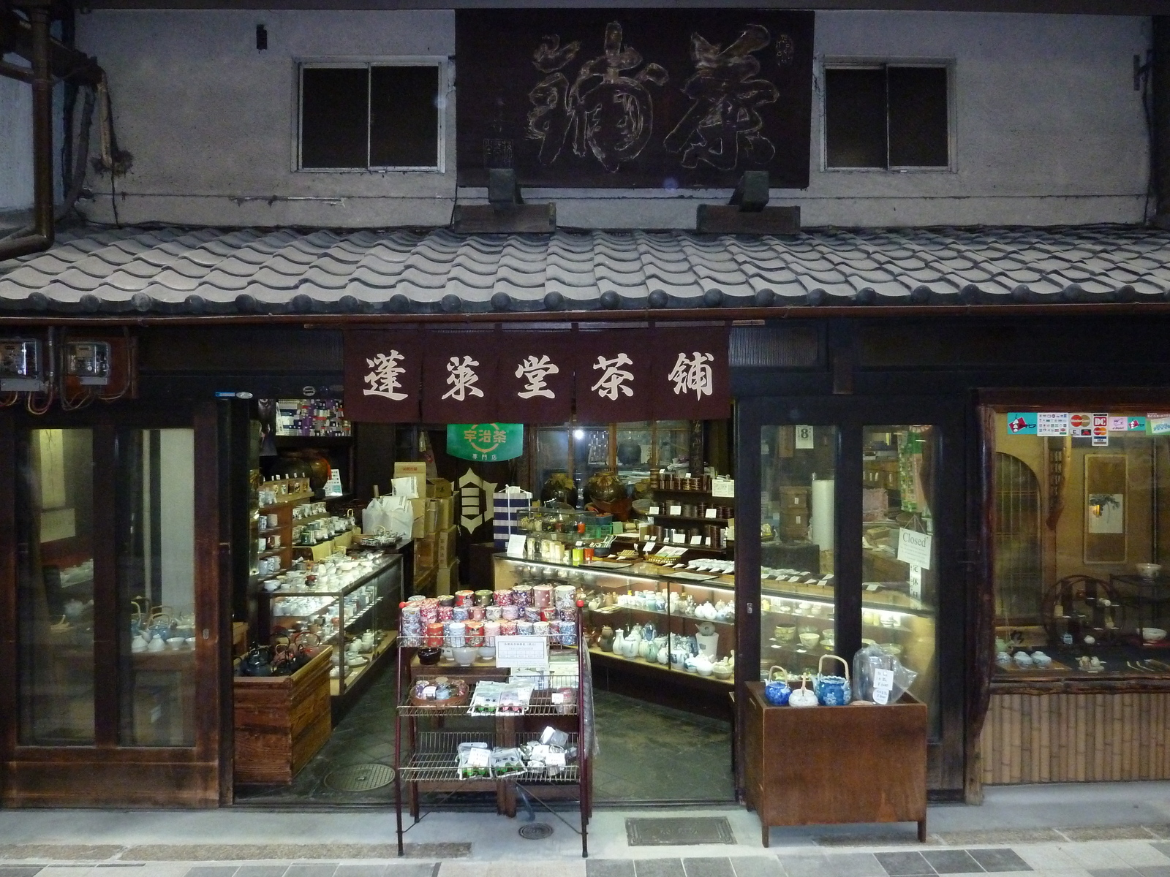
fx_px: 845
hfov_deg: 69.4
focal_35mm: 25
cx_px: 585
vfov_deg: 54.9
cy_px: 438
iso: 500
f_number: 3.3
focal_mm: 4.1
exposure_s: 1/30
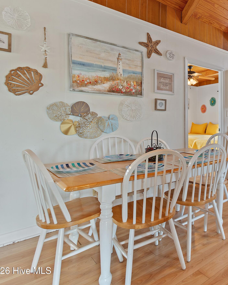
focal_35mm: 24
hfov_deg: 48.9
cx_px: 225
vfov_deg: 70.0
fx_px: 202
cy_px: 124
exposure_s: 1/2.5
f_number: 4.5
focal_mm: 10
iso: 100
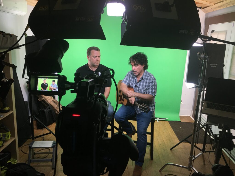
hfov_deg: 61.7
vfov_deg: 48.2
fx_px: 197
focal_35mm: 29
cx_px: 118
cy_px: 88
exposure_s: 1/30
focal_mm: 4.15
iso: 32
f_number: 2.2
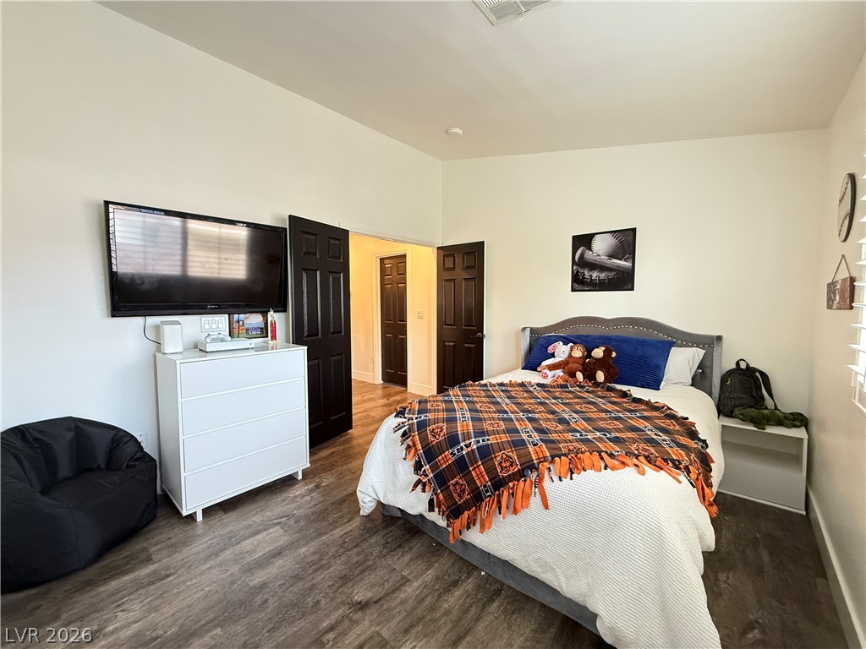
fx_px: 350
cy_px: 324
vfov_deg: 85.7
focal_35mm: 14
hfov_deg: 102.1
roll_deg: +0.0
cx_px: 433
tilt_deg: -3.4
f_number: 2.2
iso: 640
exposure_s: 1/60
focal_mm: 2.22
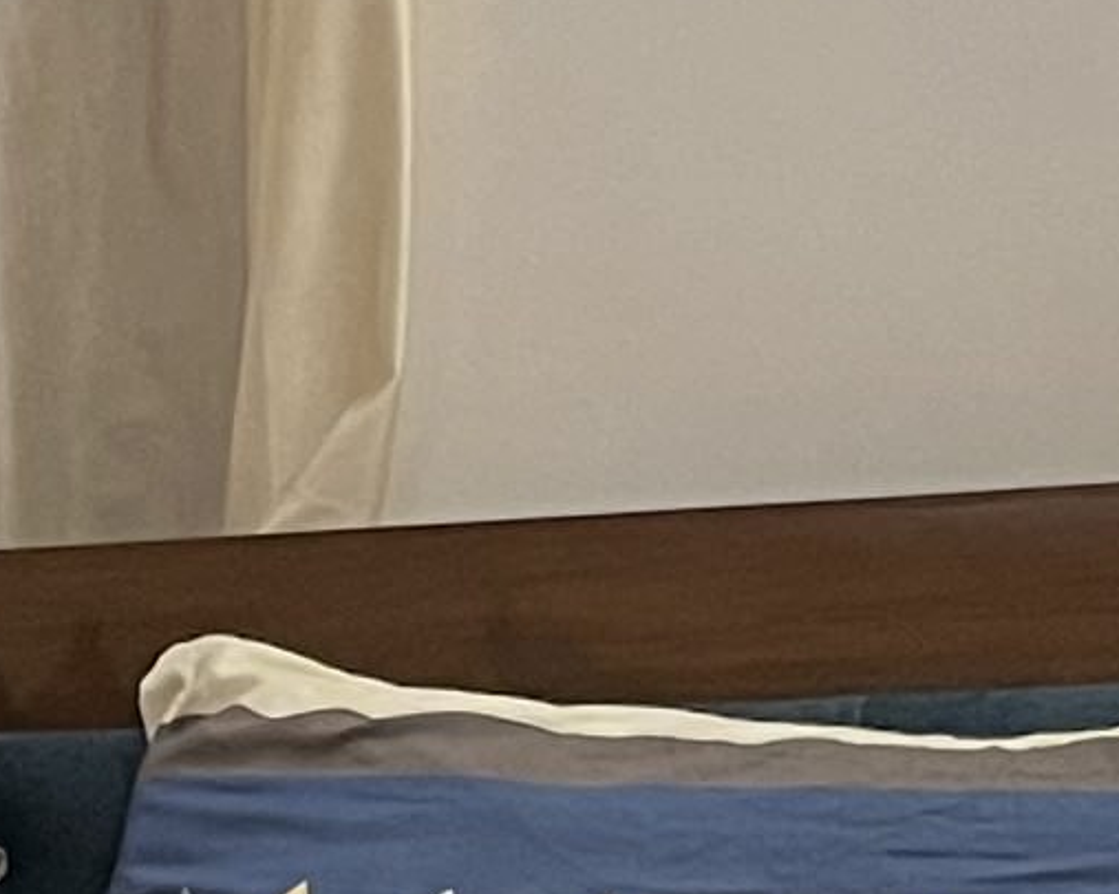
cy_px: 1011
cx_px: -525
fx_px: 6686
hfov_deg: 9.3
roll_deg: +0.3
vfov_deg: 7.6
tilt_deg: +1.9
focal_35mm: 202
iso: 500
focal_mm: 5.1
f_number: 1.6
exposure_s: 1/50
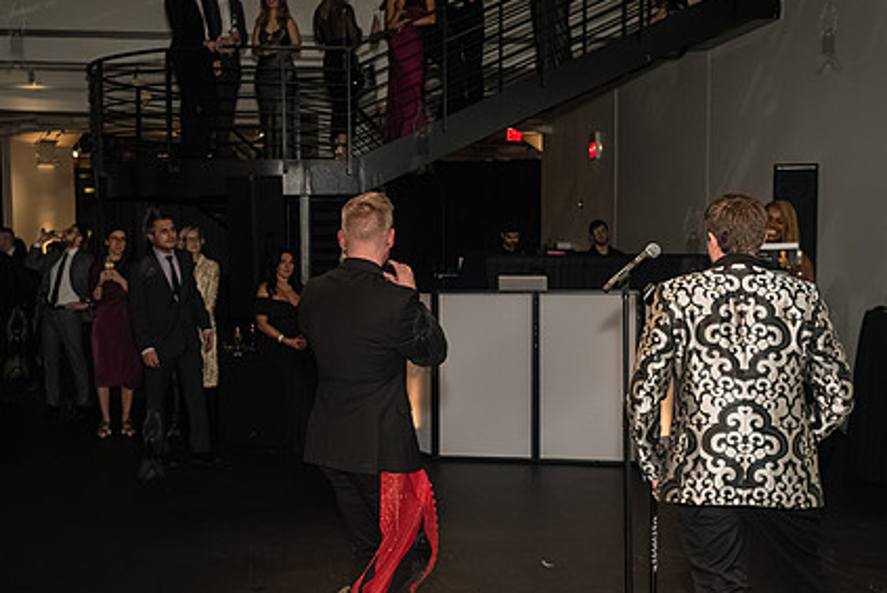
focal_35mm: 51
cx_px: 400
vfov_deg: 26.5
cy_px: 340
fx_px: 1258
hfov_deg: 38.8
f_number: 5
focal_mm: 35
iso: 8000
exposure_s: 1/400
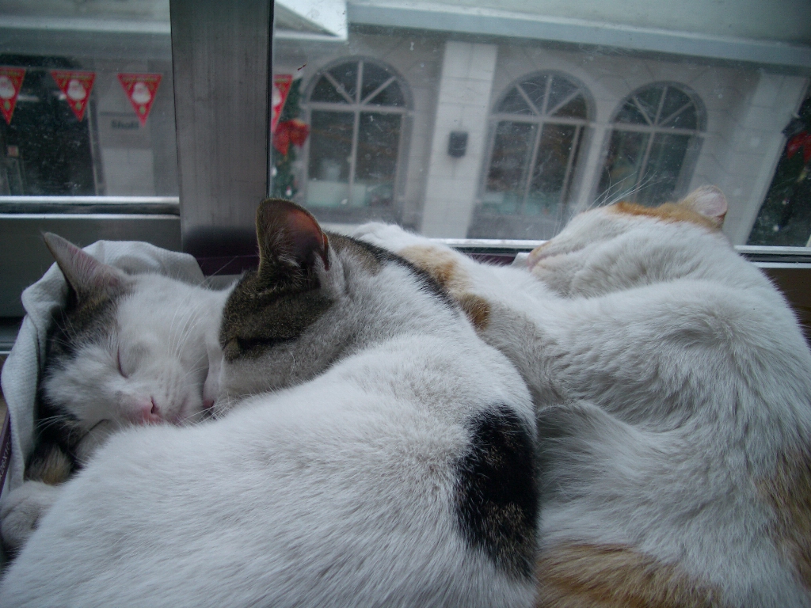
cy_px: 304
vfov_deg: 40.7
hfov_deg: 52.6
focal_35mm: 35
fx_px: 820
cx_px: 406
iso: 50
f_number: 2.6
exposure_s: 1/100
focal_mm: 5.8
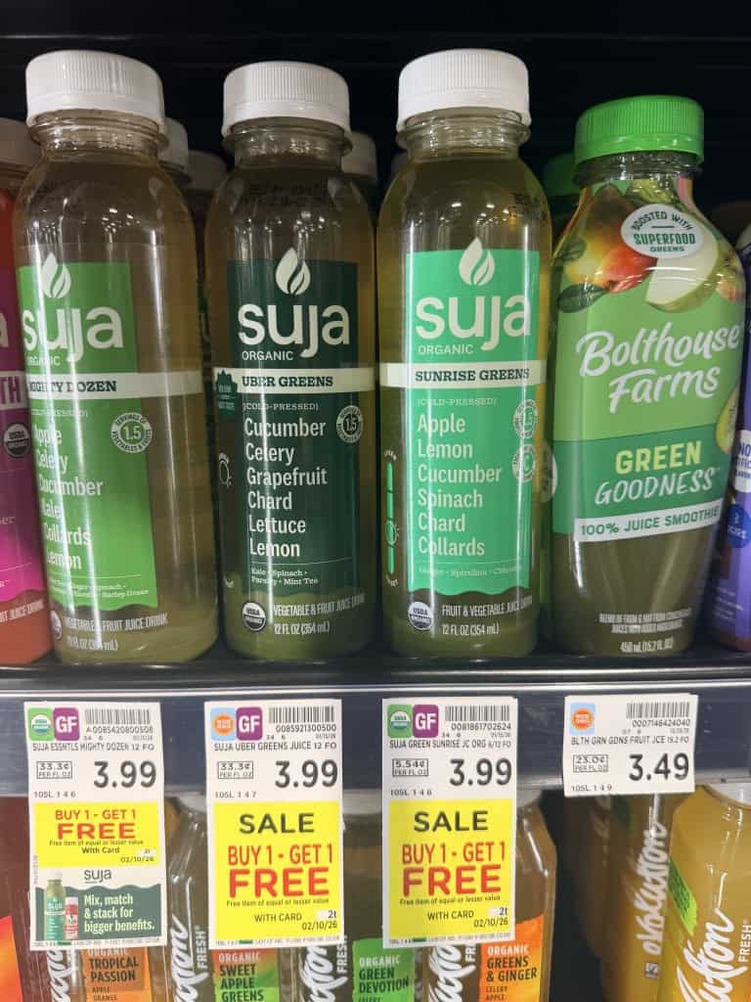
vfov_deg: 71.6
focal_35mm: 24
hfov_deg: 56.8
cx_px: 376
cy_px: 501
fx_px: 694
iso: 125
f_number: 1.8
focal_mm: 6.8
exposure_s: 1/120
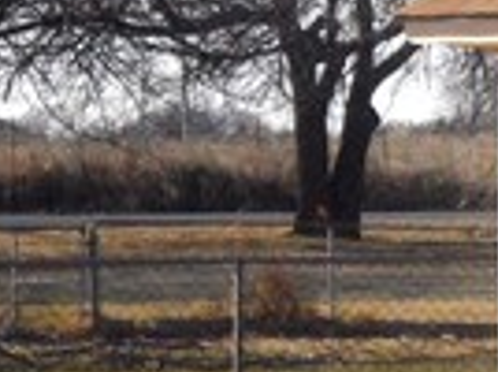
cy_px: 298
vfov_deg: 2.3
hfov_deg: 3.0
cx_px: 1115
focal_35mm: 658
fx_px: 9449
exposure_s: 1/750
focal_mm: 15.4
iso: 80
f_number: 4.3
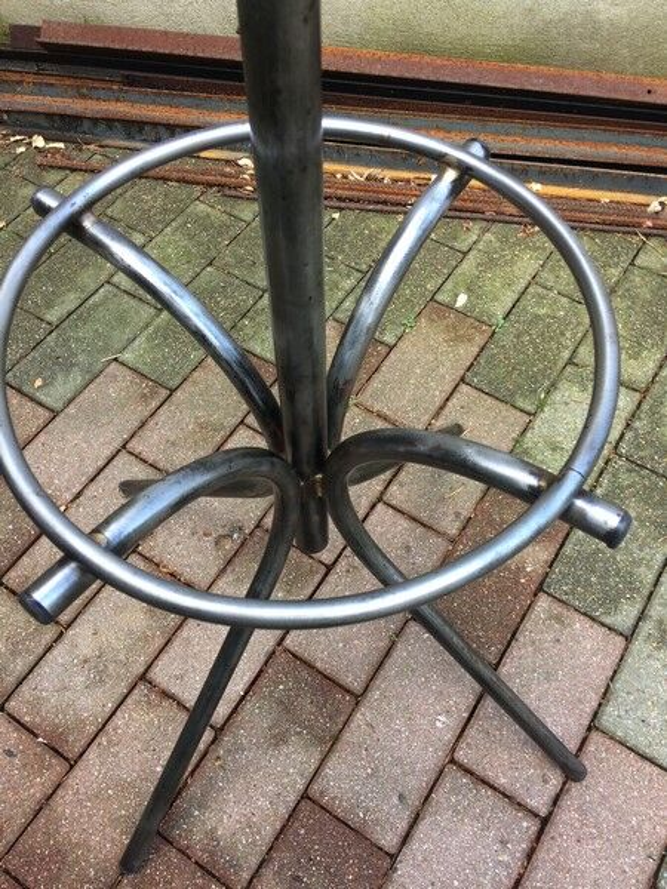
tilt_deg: -59.7
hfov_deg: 48.2
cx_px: 334
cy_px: 444
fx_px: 745
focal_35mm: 29
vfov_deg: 61.7
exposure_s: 1/100
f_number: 2.2
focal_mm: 4.15
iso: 40
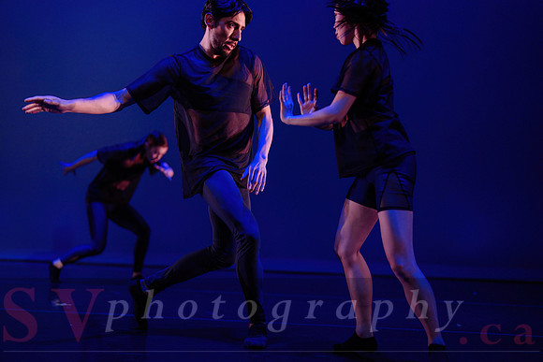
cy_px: 181
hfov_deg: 39.6
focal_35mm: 50
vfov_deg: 27.0
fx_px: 754
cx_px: 272
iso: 1000
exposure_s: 1/800
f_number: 1.2
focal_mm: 50
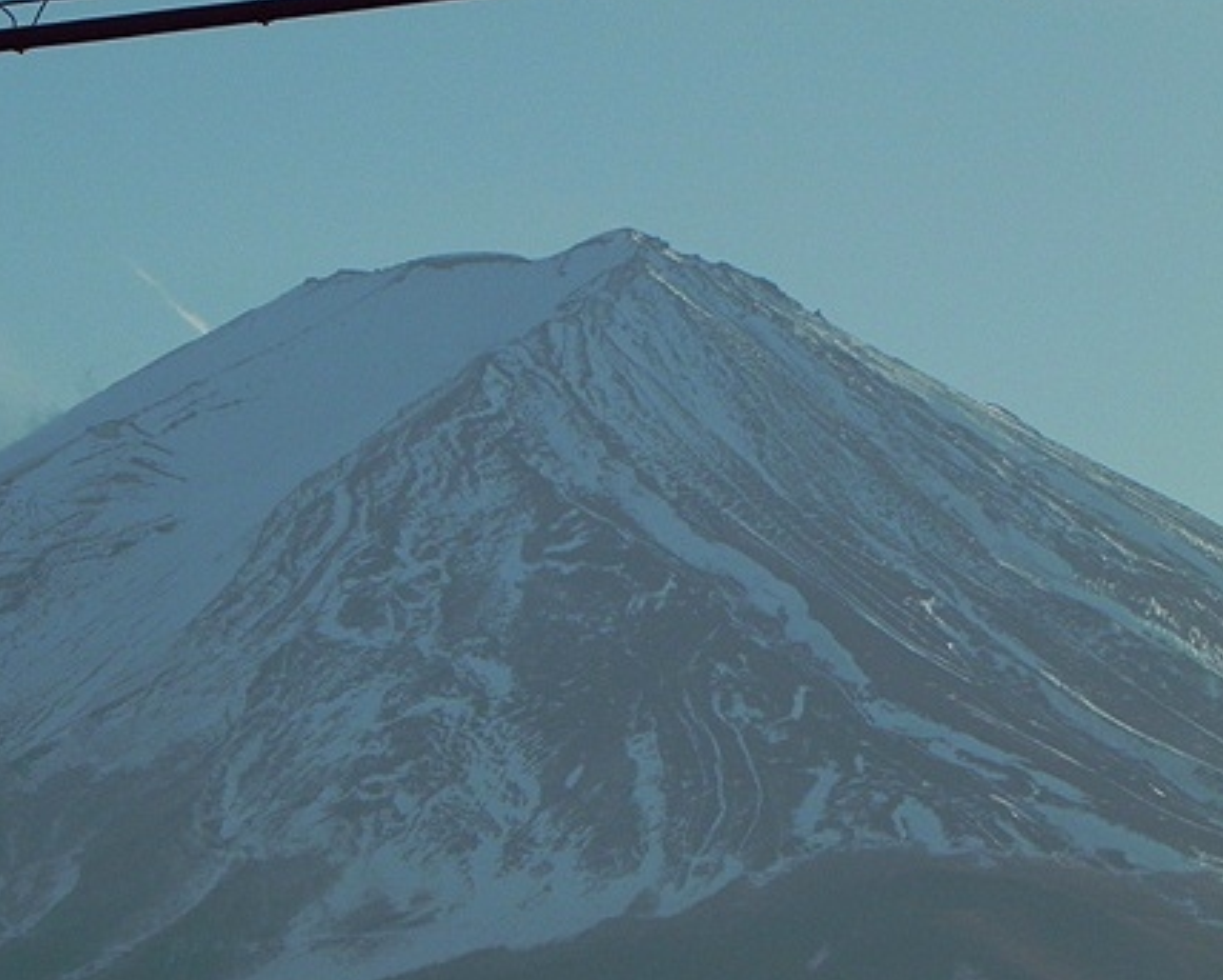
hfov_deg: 7.6
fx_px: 9236
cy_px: 609
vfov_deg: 6.1
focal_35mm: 255
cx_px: 451
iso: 200
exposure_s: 1/1021
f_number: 6.3
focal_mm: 32.7
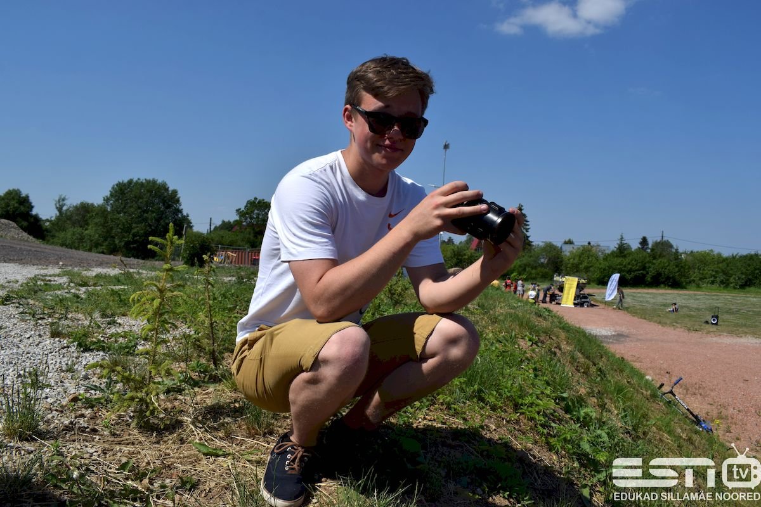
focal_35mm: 27
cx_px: 380
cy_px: 254
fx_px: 571
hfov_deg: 67.4
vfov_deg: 47.9
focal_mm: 18
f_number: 10
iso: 100
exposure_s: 1/640
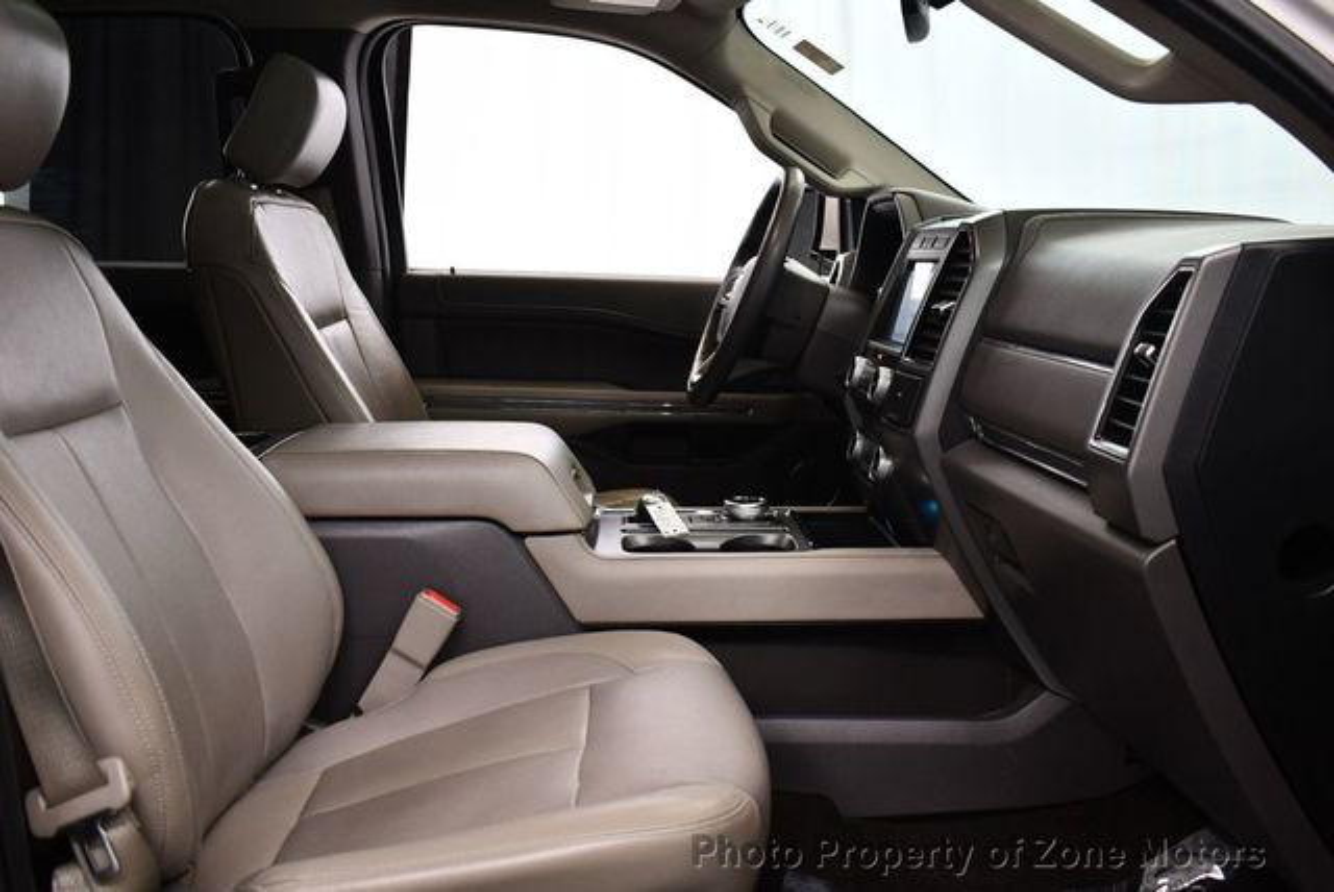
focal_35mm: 36
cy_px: 446
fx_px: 1335
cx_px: 667
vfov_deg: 36.9
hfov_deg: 53.1
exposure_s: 1/125
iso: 1100
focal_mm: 18
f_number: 3.5
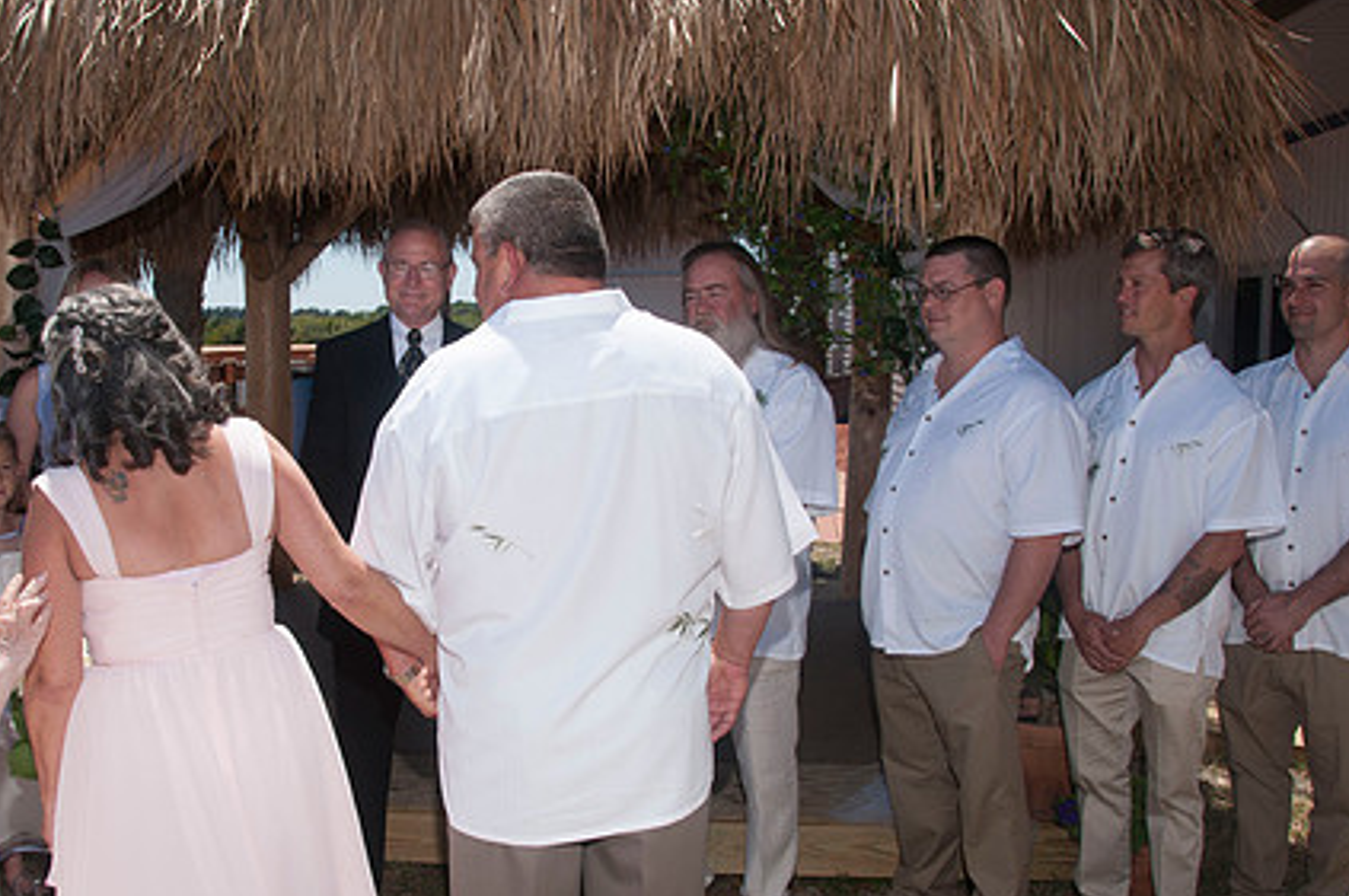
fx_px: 1385
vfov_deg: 35.8
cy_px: 505
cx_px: 504
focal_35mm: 37
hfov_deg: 51.4
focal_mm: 18
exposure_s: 1/250
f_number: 10
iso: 100
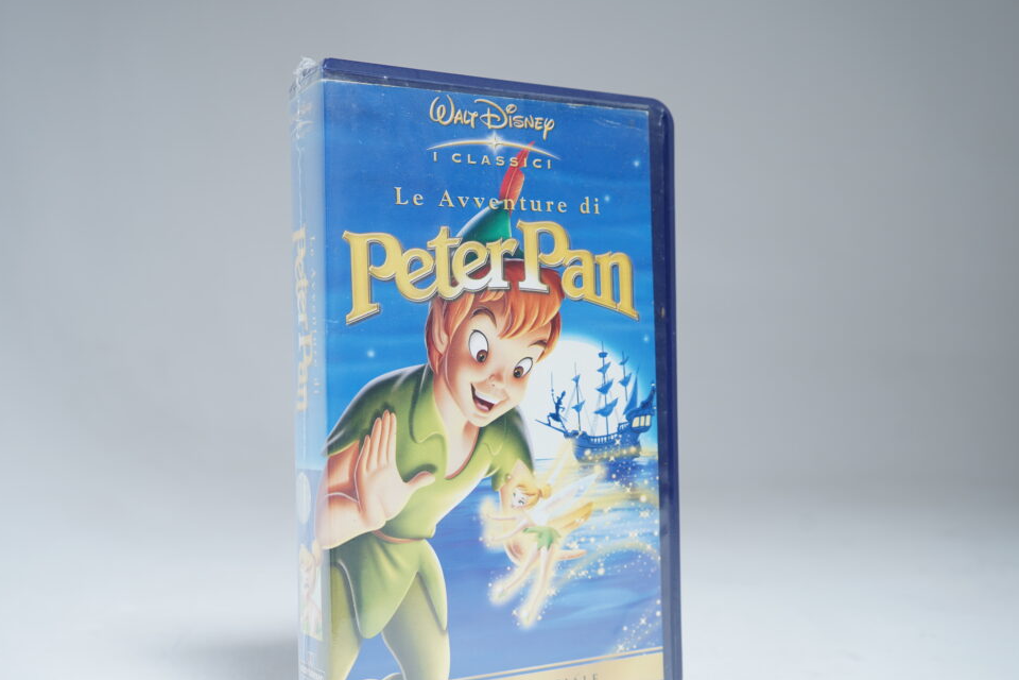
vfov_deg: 33.3
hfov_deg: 48.5
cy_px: 401
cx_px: 495
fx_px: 1132
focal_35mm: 40
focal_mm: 32
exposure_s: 1/3
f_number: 5.6
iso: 160
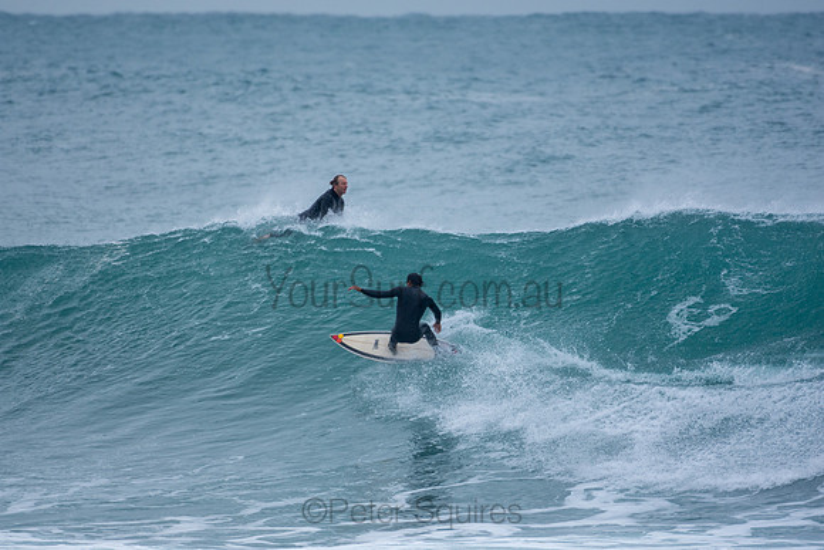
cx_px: 412
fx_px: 17170
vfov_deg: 1.8
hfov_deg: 2.7
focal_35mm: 750
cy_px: 275
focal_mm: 500
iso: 250
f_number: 5.6
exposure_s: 1/1000
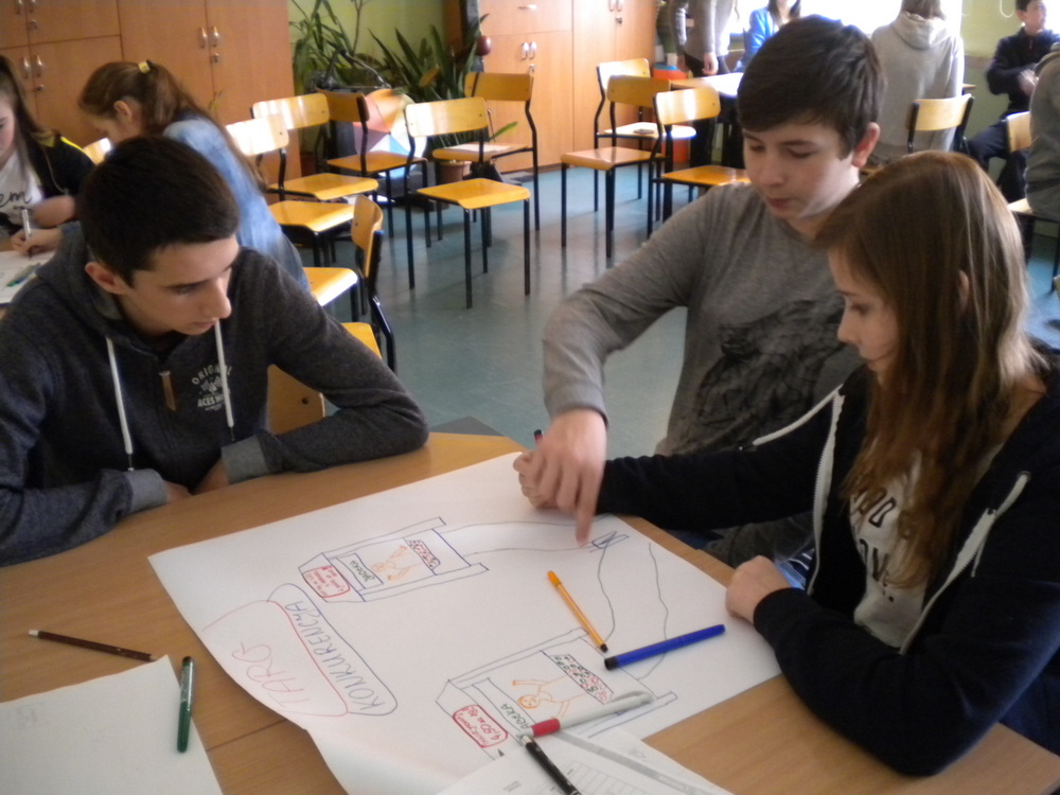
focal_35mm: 35
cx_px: 530
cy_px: 398
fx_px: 1072
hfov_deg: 52.6
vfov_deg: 40.7
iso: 400
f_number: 3.1
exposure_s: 1/14.1
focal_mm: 6.3
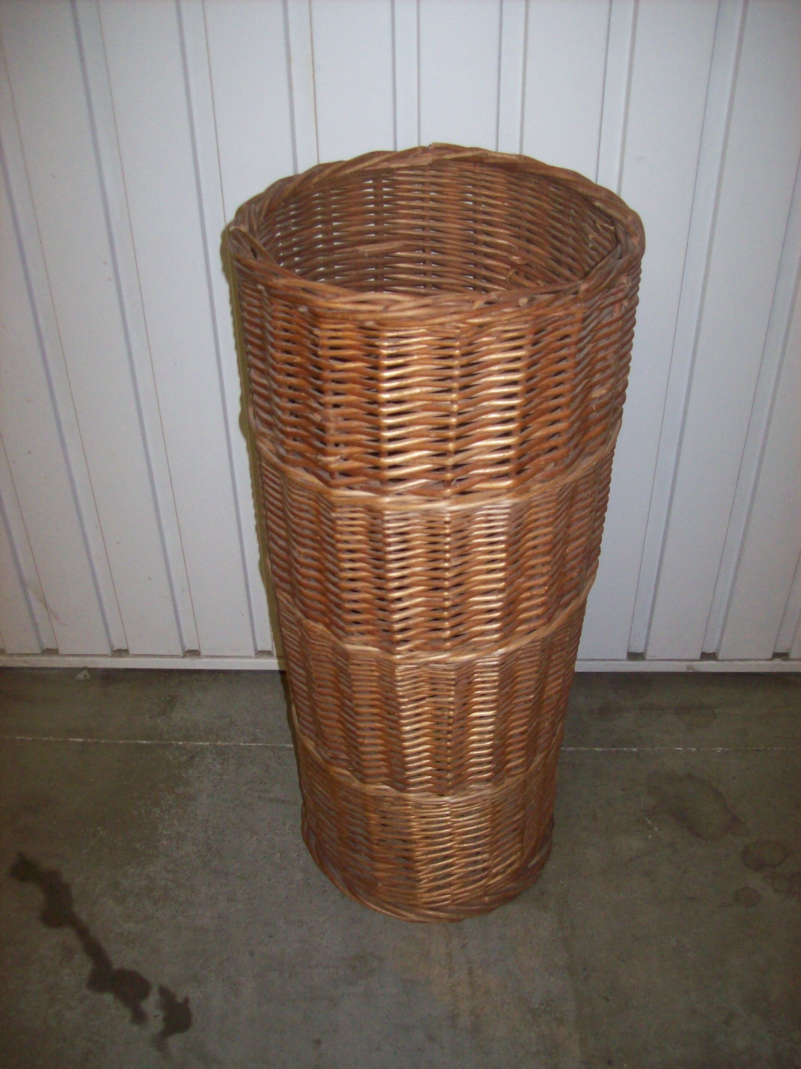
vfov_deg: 51.4
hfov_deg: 39.6
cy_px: 534
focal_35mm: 36
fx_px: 1111
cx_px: 400
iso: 200
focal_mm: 6
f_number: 2.7
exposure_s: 1/64
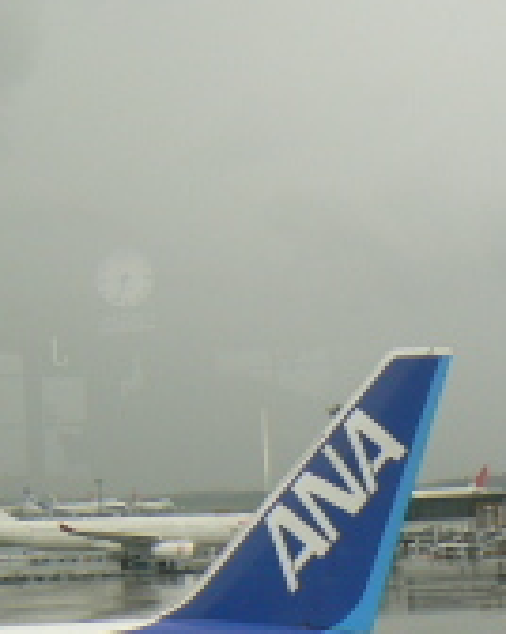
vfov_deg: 16.7
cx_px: -98
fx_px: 2157
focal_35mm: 115
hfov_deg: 13.0
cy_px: 415
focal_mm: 6.7
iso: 80
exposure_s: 1/80
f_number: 4
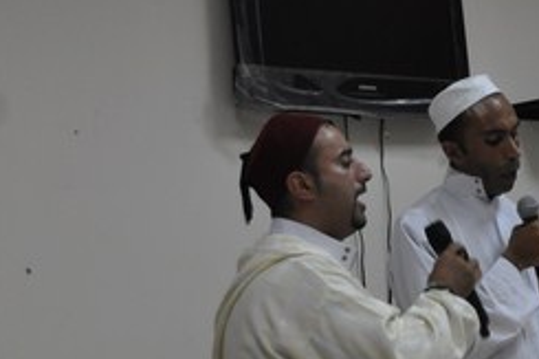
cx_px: 552
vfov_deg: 10.3
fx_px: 1990
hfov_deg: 15.1
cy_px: 175
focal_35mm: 133
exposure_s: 1/60
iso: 800
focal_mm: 34
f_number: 4.5
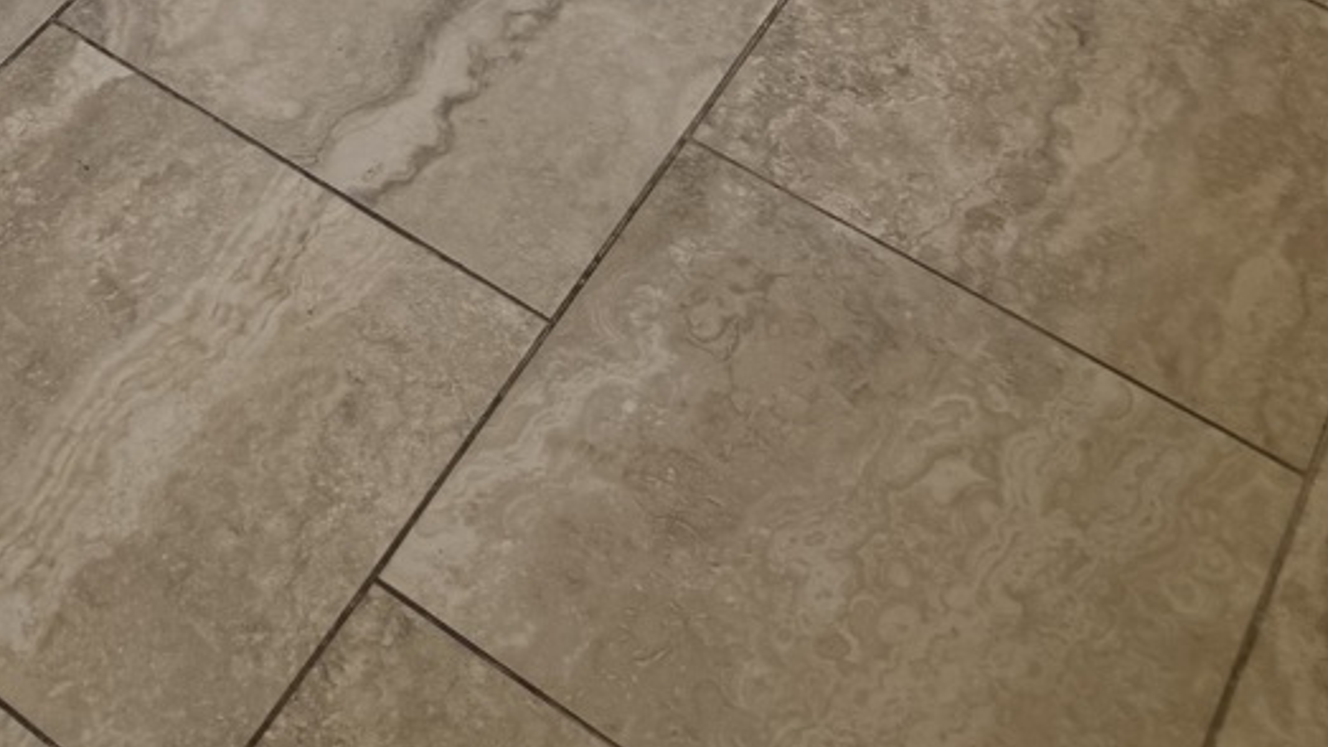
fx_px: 2535
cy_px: -1001
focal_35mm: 72
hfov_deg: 27.9
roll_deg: -0.6
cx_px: 51
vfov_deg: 13.0
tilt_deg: -22.9
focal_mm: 6.76
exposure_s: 1/273
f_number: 1.78
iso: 64
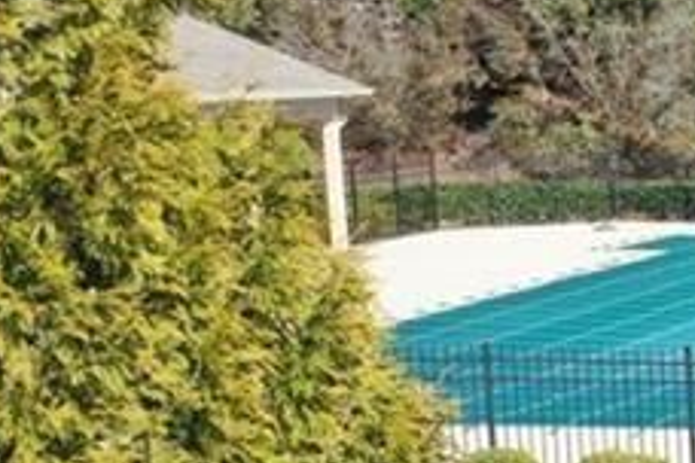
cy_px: 551
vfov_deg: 10.7
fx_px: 2432
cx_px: 1518
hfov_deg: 13.3
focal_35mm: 126
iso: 100
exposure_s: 1/160
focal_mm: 10.26
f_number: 4.5
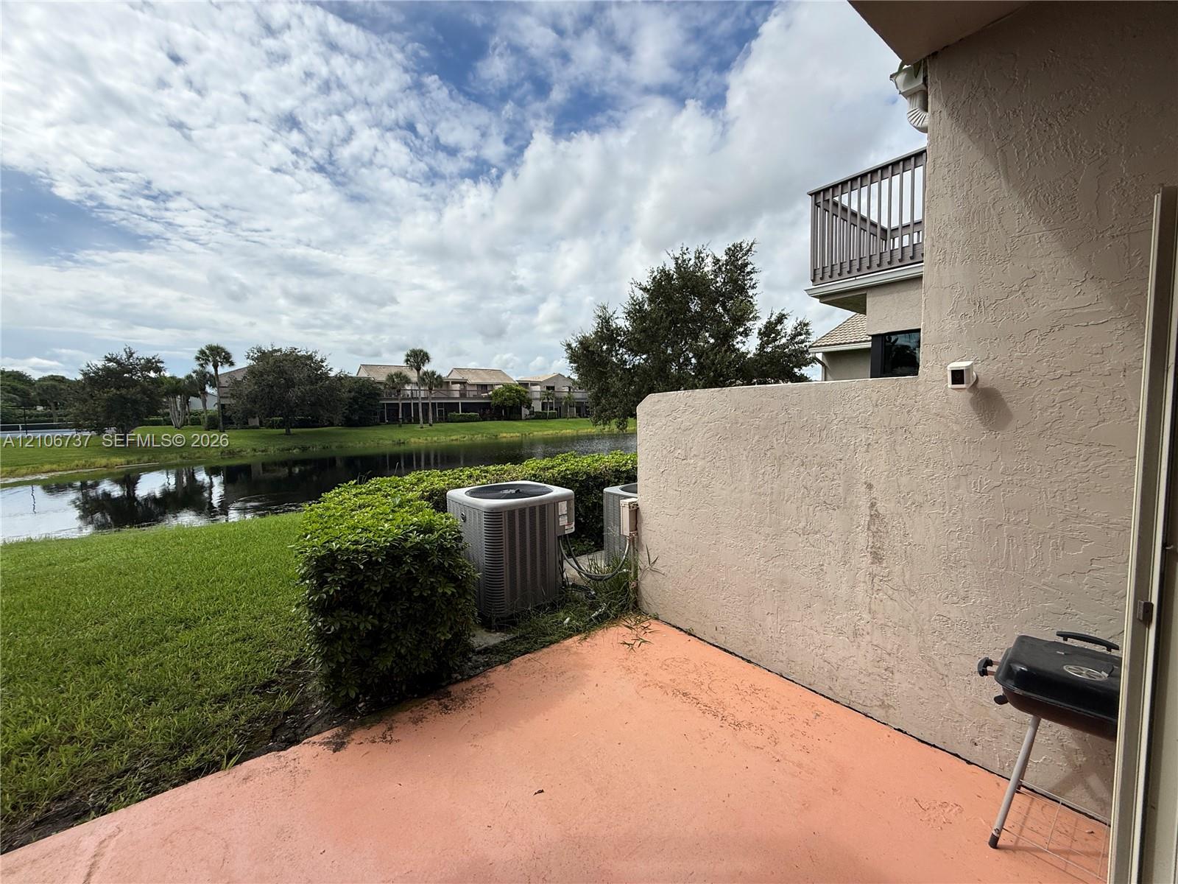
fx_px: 476
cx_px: 589
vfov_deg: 85.7
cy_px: 442
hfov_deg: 102.1
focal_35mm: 14
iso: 50
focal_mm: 2.22
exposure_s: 1/2320
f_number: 2.2
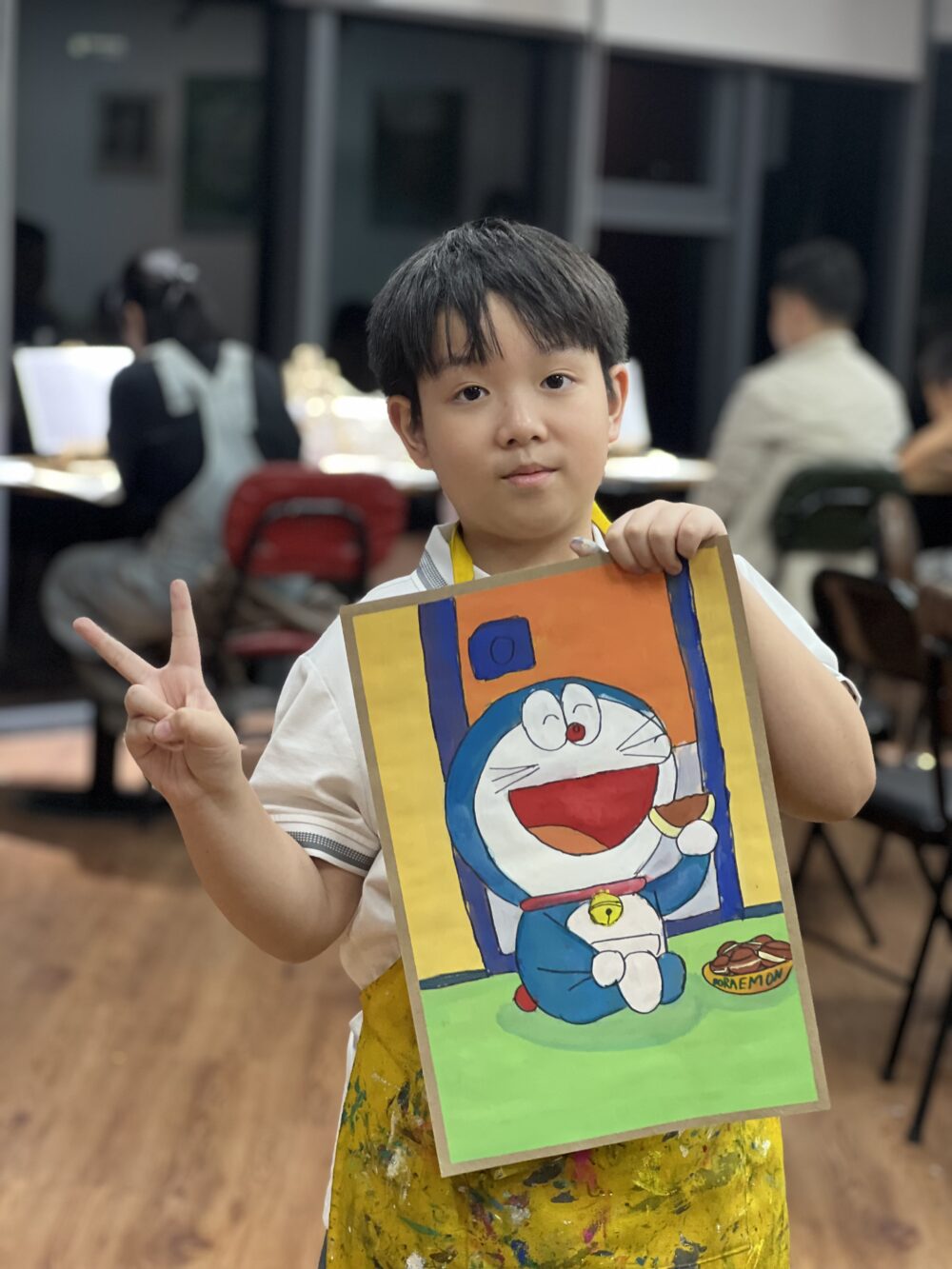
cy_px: 634
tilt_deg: -6.2
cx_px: 476
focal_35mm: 77
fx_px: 2823
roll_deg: -4.1
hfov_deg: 19.1
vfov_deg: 25.3
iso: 160
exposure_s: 1/33
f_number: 2.8
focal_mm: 9
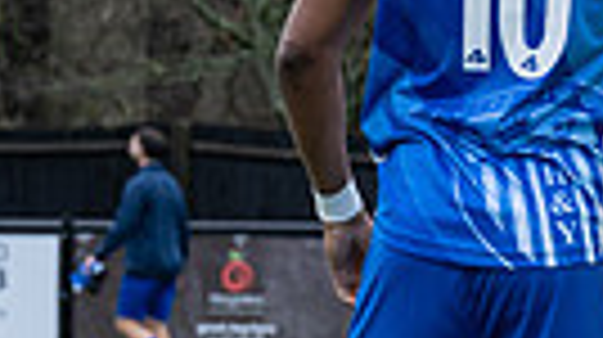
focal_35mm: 419
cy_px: 323
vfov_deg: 2.9
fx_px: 6691
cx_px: 930
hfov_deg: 5.1
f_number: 5
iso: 250
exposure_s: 1/250
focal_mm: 76
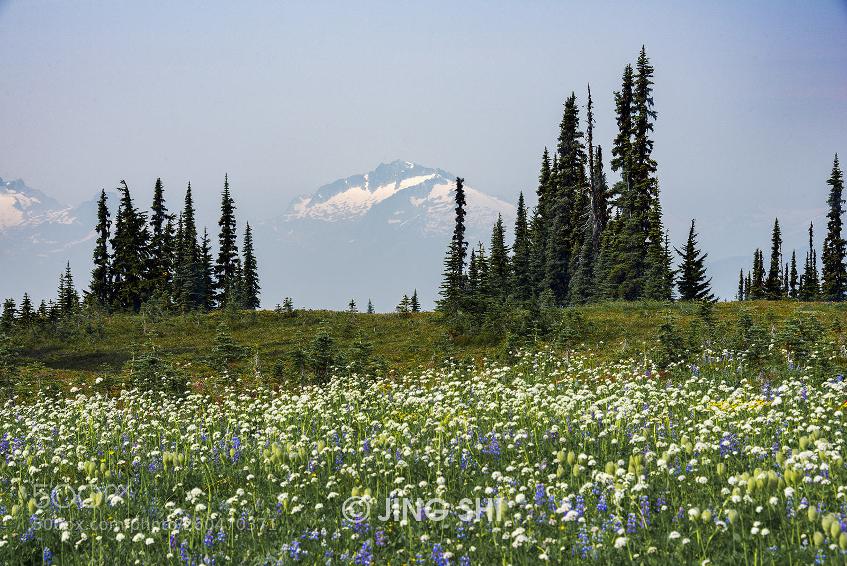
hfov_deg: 18.3
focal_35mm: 112
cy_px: 283
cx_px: 424
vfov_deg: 12.2
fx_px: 2636
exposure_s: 1/125
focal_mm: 112
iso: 64
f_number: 14
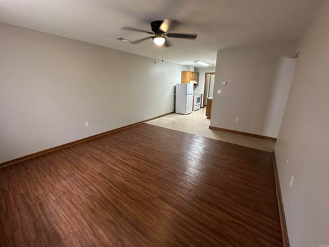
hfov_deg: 102.1
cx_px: 164
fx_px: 133
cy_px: 124
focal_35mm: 14
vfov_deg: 85.7
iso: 250
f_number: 2.2
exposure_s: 1/60
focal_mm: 2.22
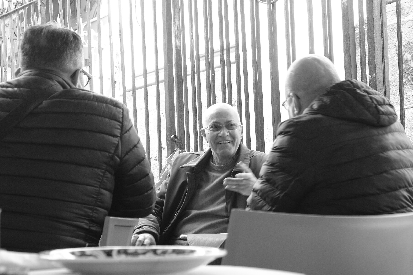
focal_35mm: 49
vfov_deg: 27.5
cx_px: 206
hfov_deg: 40.3
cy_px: 138
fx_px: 562
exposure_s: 1/70
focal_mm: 32.9
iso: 800
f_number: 5
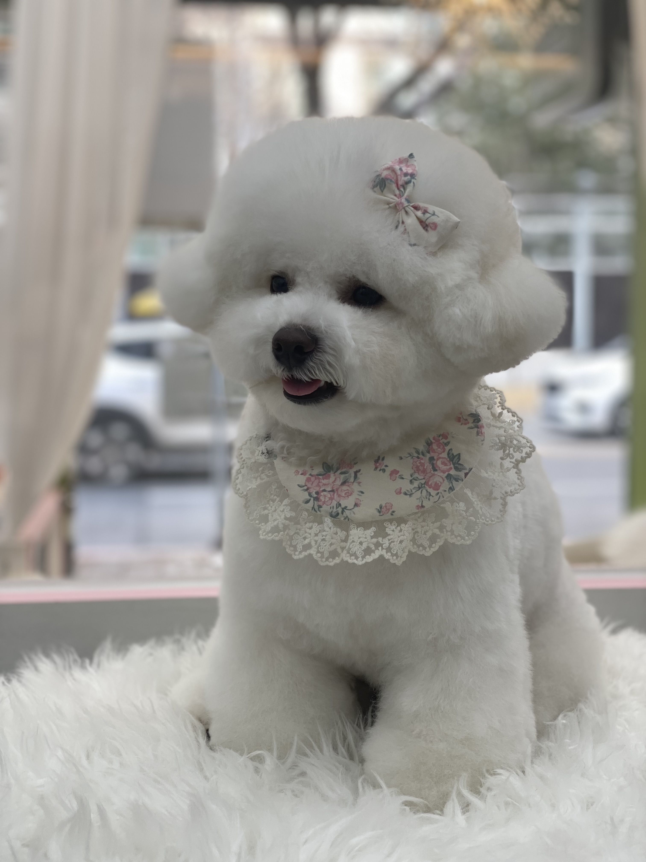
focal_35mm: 52
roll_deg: -1.2
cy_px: 431
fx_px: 1294
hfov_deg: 28.0
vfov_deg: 36.8
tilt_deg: -2.5
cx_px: 323
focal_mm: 6
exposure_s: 1/120
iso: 25
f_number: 2
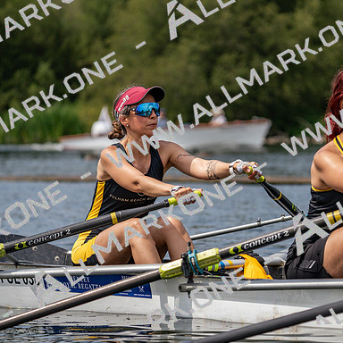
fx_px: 2881
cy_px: 171
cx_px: 216
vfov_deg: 6.8
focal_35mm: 257
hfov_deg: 6.8
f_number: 5.6
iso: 200
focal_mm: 200
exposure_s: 1/1600
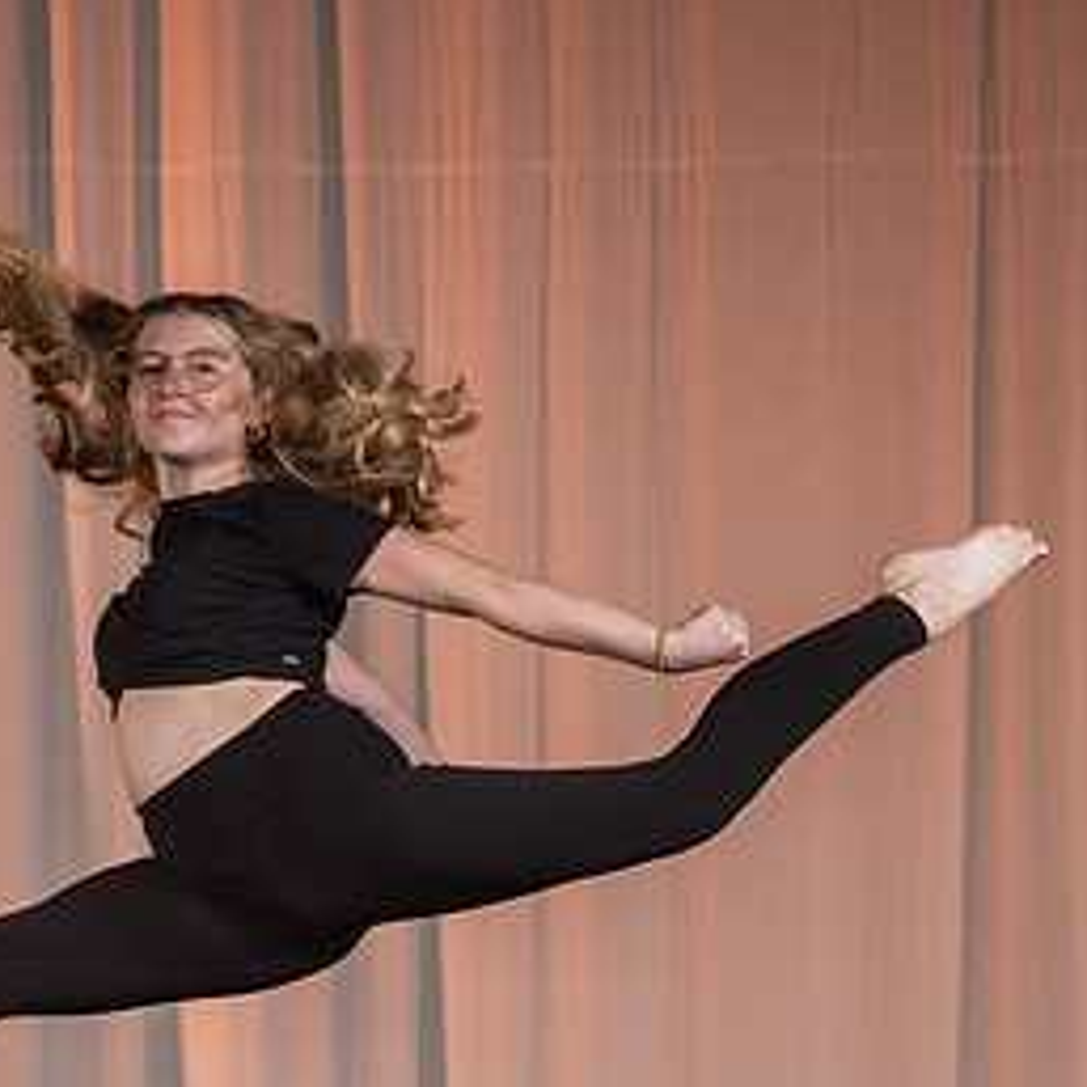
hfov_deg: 7.1
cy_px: 1022
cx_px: -46
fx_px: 8775
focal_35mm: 247
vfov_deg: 7.1
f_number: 5
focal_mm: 70
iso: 125
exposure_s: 1/160
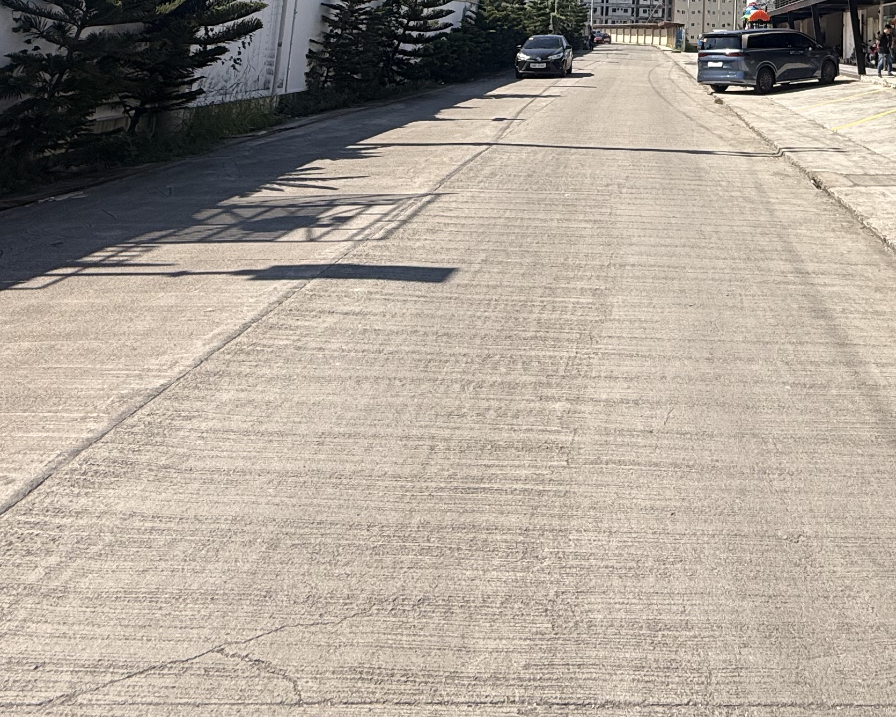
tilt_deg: +7.6
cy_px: -82
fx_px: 875
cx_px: 740
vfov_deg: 37.0
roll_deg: -4.0
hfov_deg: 50.3
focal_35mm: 33
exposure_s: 1/1656
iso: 50
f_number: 2.2
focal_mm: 2.22
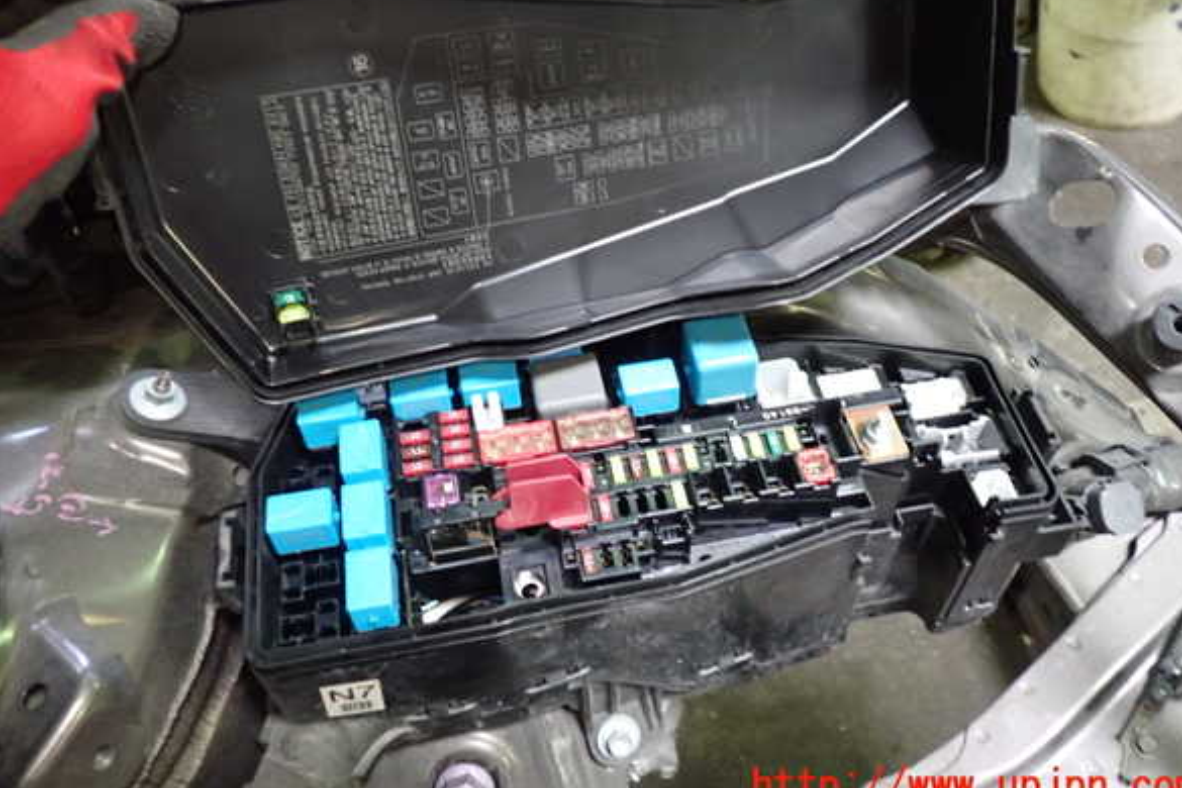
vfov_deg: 41.1
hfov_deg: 58.7
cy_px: 358
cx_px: 602
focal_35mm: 32
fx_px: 1051
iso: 640
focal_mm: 5.4
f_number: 2.3
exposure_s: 1/30
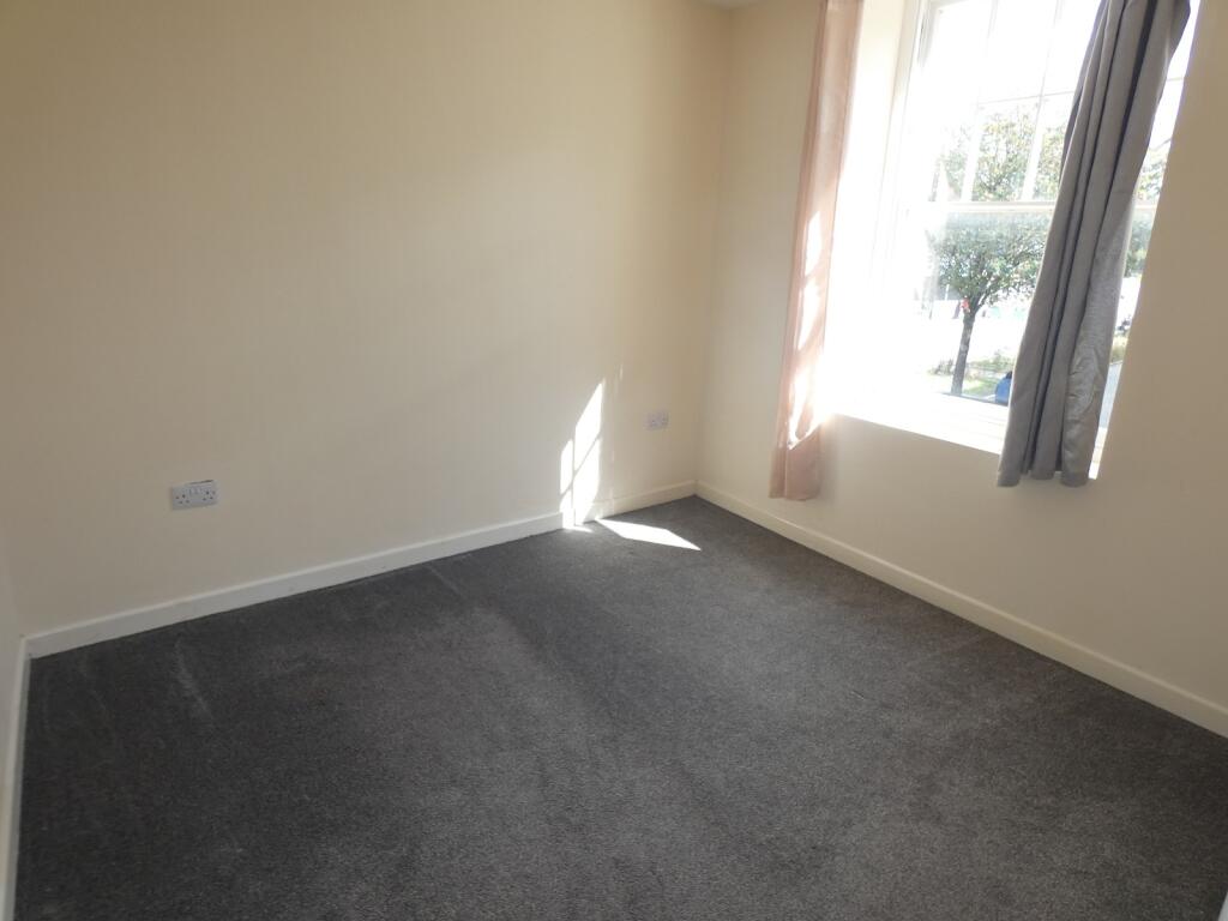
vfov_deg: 63.4
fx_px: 745
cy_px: 460
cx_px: 614
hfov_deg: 79.0
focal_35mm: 21
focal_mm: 3.8
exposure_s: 1/125
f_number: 2.9
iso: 80
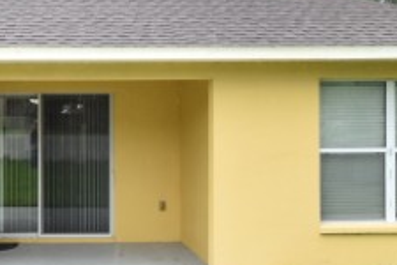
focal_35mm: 48
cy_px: 122
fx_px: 529
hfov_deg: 38.8
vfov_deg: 28.1
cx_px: 55
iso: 400
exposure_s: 1/250
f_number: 8
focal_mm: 10
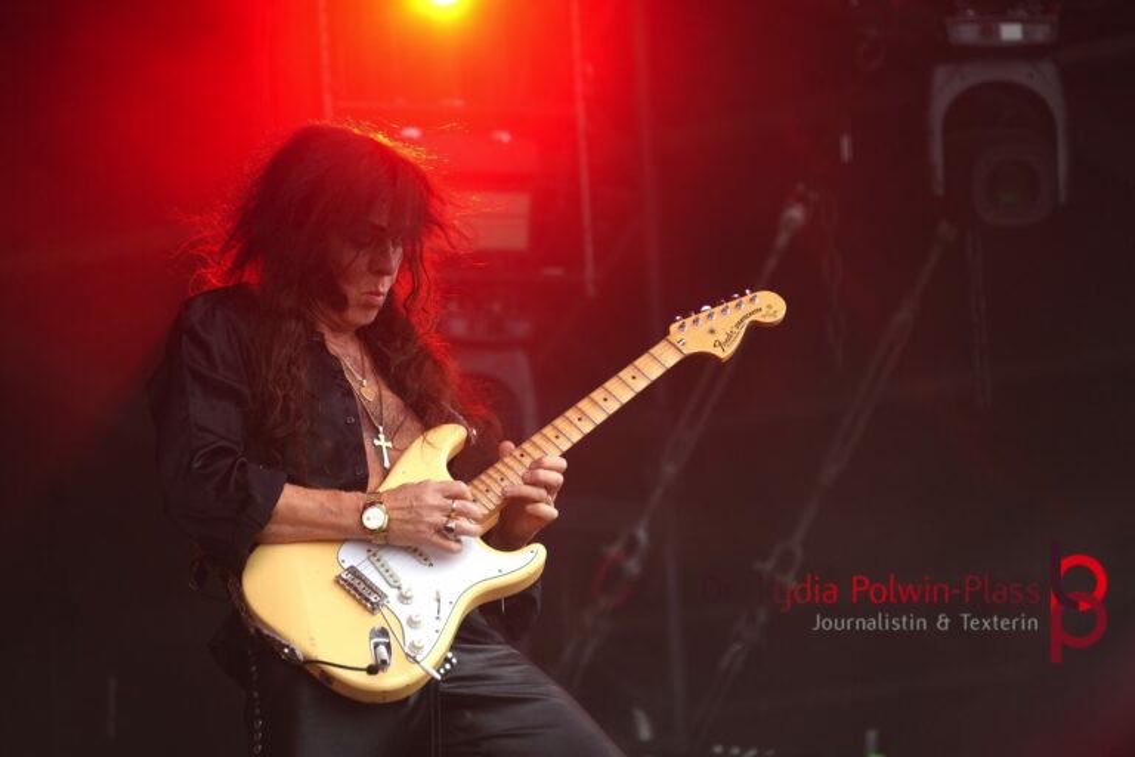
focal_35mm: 268
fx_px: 8465
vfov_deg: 5.1
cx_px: 568
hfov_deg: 7.7
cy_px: 378
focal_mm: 179
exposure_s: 1/320
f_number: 6.3
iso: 320
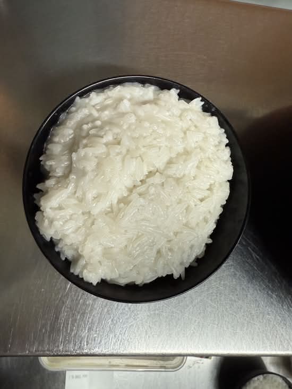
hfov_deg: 56.8
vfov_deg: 71.6
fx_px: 270
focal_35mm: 24
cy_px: 194
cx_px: 146
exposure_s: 1/100
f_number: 2.2
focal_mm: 2.22
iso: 320
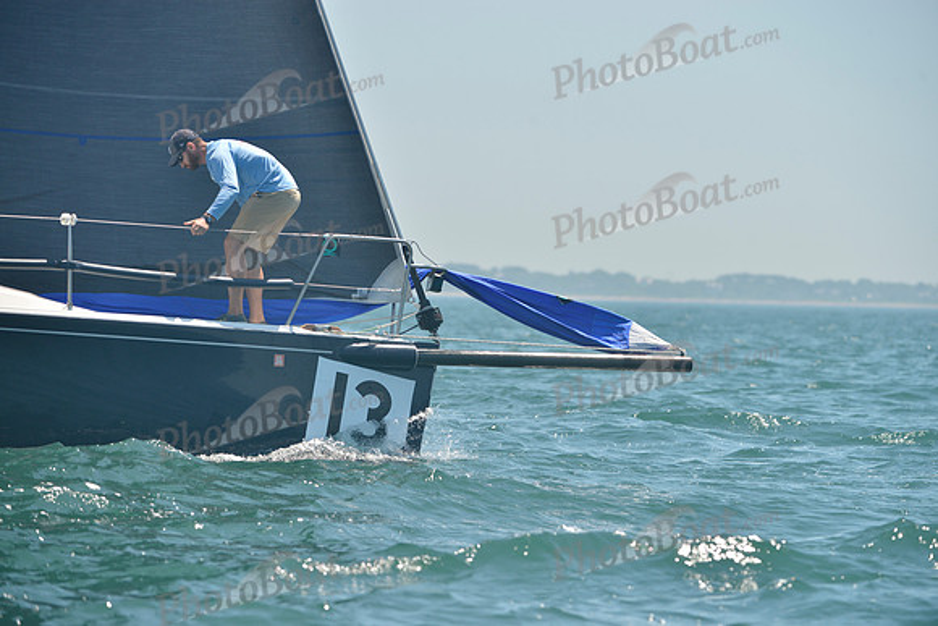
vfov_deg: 5.3
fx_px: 6776
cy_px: 313
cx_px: 469
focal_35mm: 260
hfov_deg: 7.9
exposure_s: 1/1000
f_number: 6.3
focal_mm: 260
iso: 280
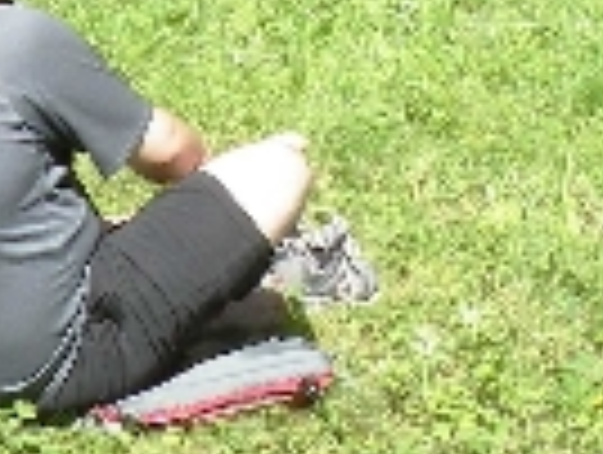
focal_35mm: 167
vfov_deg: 8.3
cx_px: 414
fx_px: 2914
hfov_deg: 11.8
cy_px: -548
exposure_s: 1/250
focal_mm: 5
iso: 80
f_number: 4.2
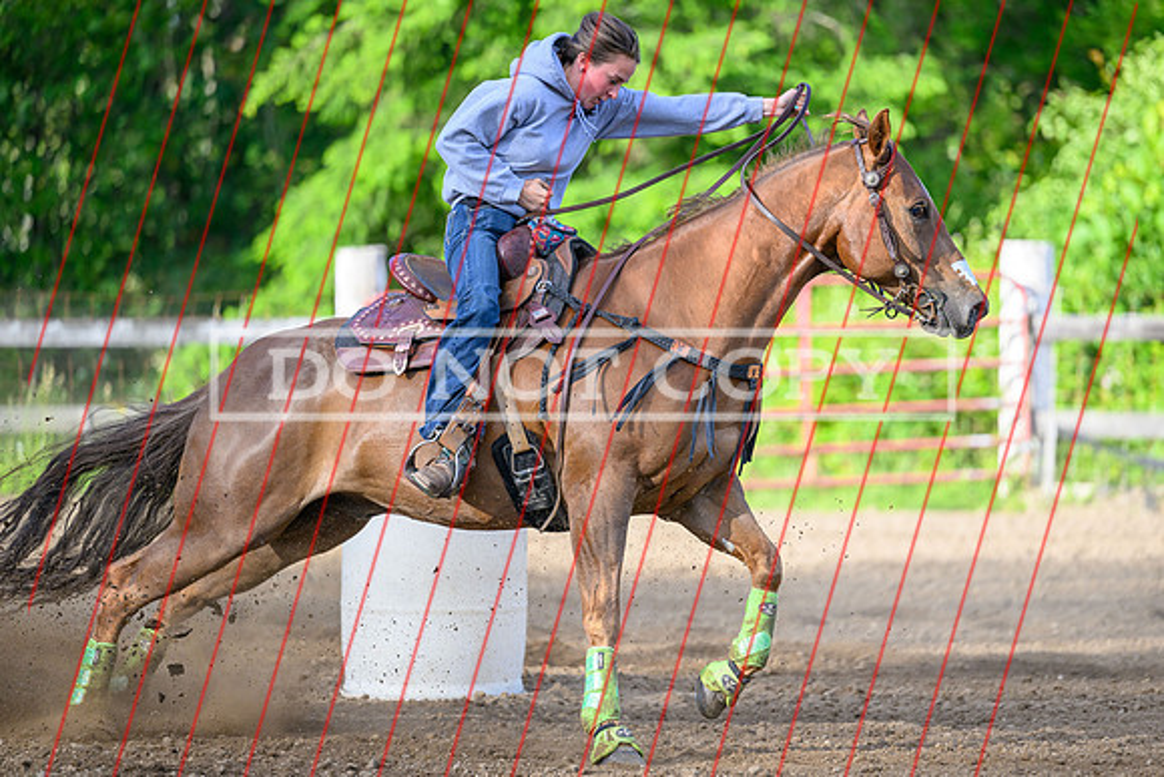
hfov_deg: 11.0
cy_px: 366
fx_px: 6035
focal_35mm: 187
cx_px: 619
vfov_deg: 7.4
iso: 800
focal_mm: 175
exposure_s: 1/2500
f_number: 2.8
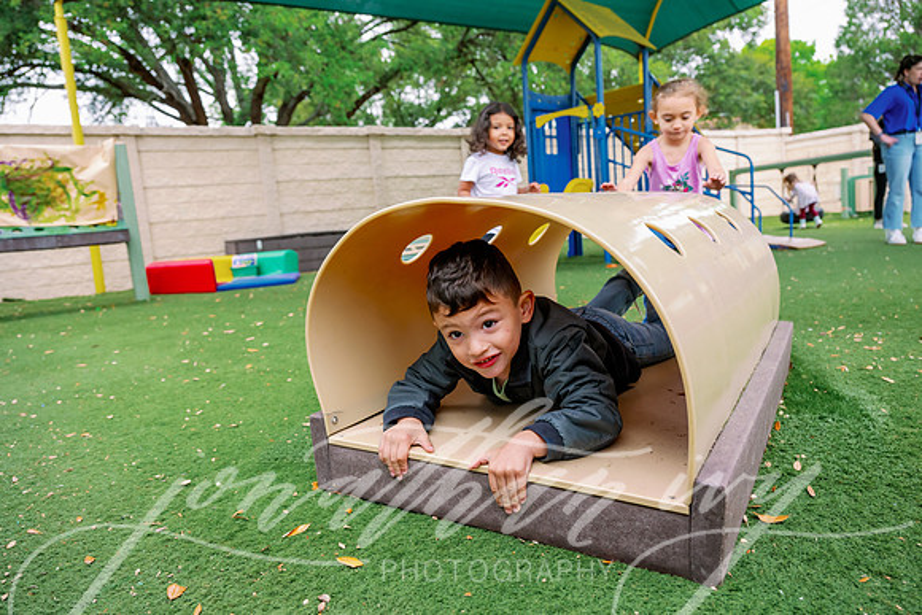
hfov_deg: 73.7
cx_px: 461
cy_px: 308
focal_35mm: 24
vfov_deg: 53.2
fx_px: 615
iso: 500
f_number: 4
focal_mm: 24
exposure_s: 1/800
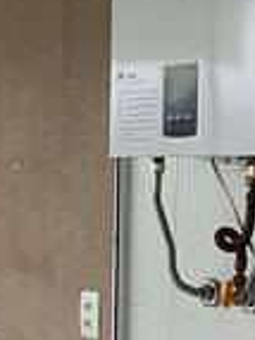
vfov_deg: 18.9
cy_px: 411
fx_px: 964
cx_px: 17
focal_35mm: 98
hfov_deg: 14.9
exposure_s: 1/60
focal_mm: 1.74
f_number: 2.2
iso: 64
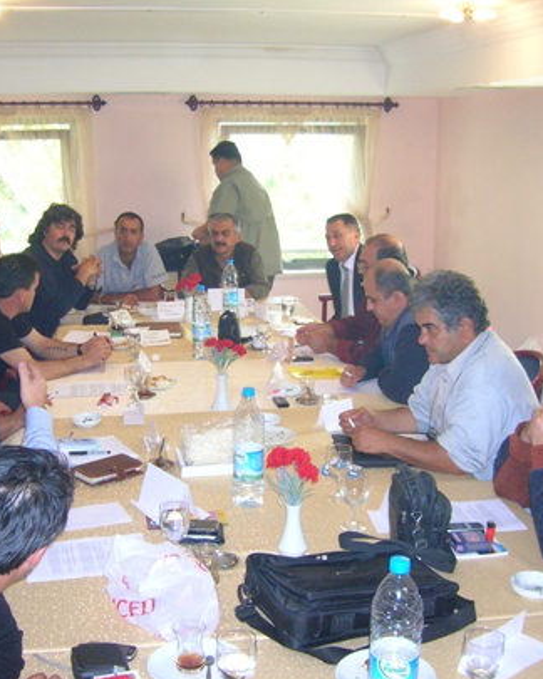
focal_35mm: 45
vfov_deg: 41.2
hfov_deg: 33.4
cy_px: 344
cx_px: 240
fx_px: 904
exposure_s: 1/60.1
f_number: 2.9
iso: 192
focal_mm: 5.7
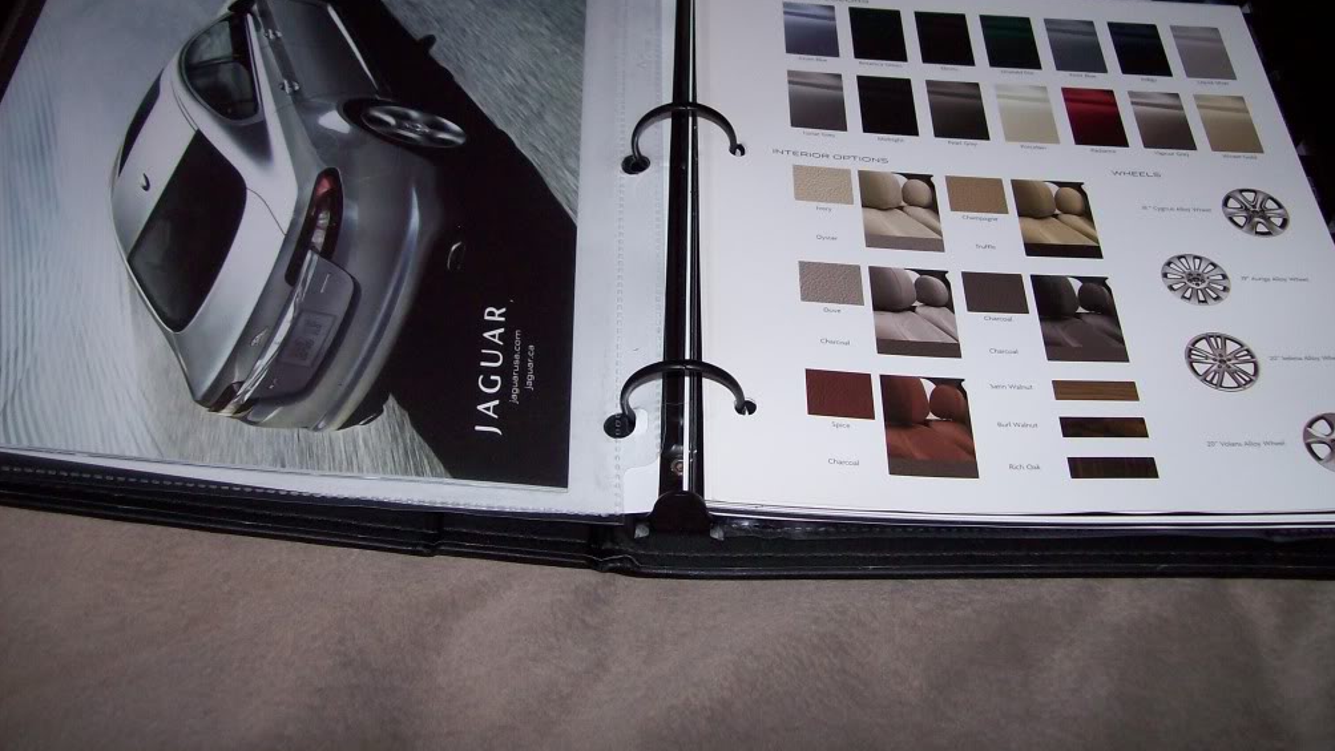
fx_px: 1416
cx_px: 678
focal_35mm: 40
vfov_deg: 29.6
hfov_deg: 50.5
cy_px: 272
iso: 80
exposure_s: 1/64
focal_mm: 6
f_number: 2.7
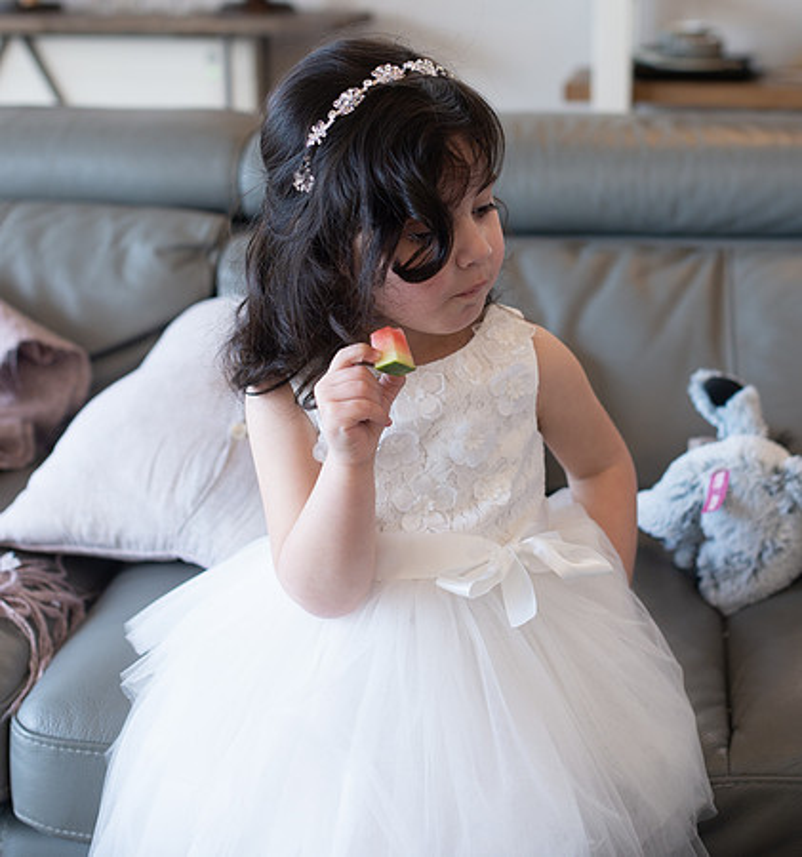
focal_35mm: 59
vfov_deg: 29.9
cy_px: 309
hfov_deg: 28.1
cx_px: 455
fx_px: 1599
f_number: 2.5
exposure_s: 1/100
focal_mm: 35
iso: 250
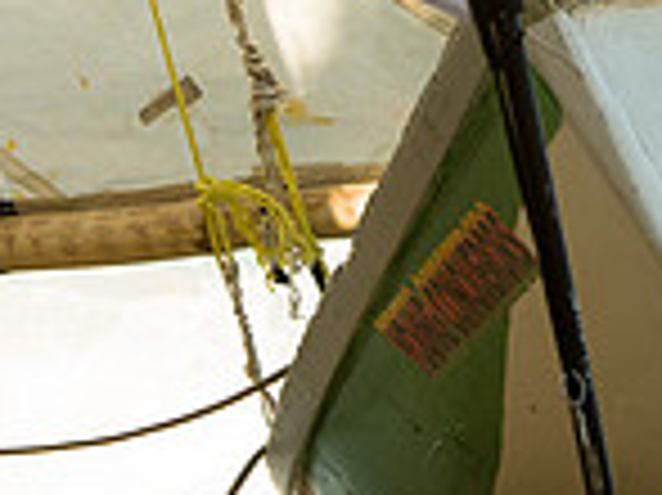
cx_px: 566
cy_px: -299
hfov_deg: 4.1
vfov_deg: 3.1
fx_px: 9153
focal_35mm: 479
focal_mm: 112
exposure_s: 1/250
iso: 100
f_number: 8
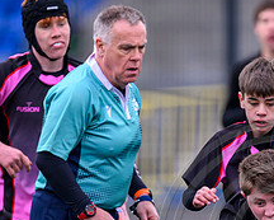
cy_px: 270
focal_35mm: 1348
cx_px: 400
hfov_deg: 1.4
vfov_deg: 1.1
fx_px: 10936
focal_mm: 400
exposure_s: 1/2000
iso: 640
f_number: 3.5
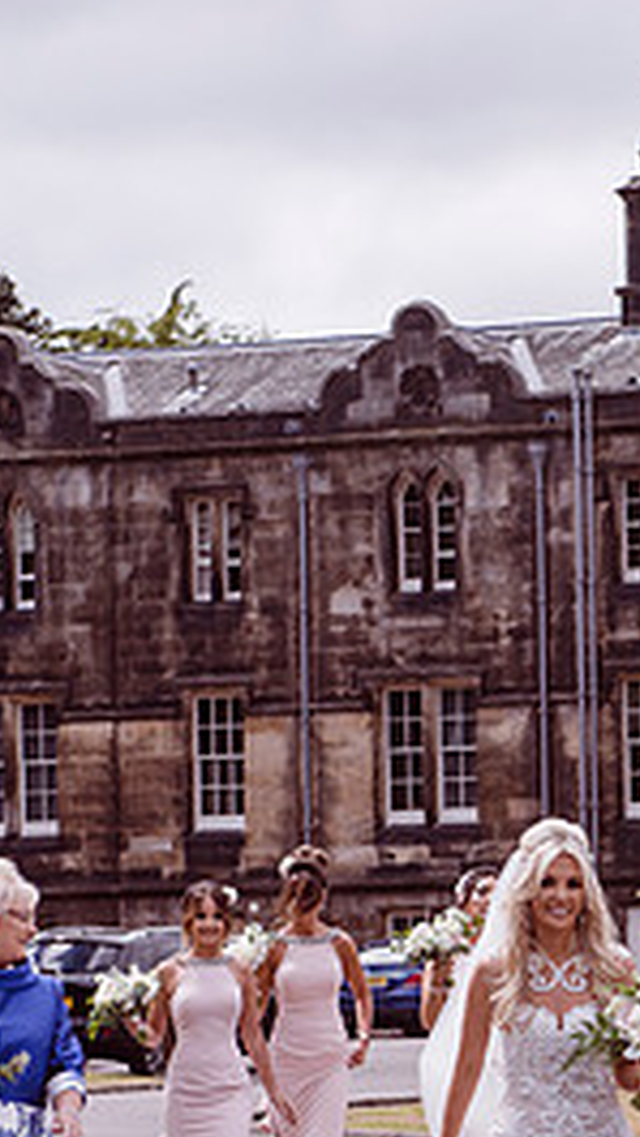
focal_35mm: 180
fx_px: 5432
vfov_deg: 11.9
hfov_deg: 6.7
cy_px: 903
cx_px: 851
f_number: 5.6
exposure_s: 1/2000
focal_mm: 70
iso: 400
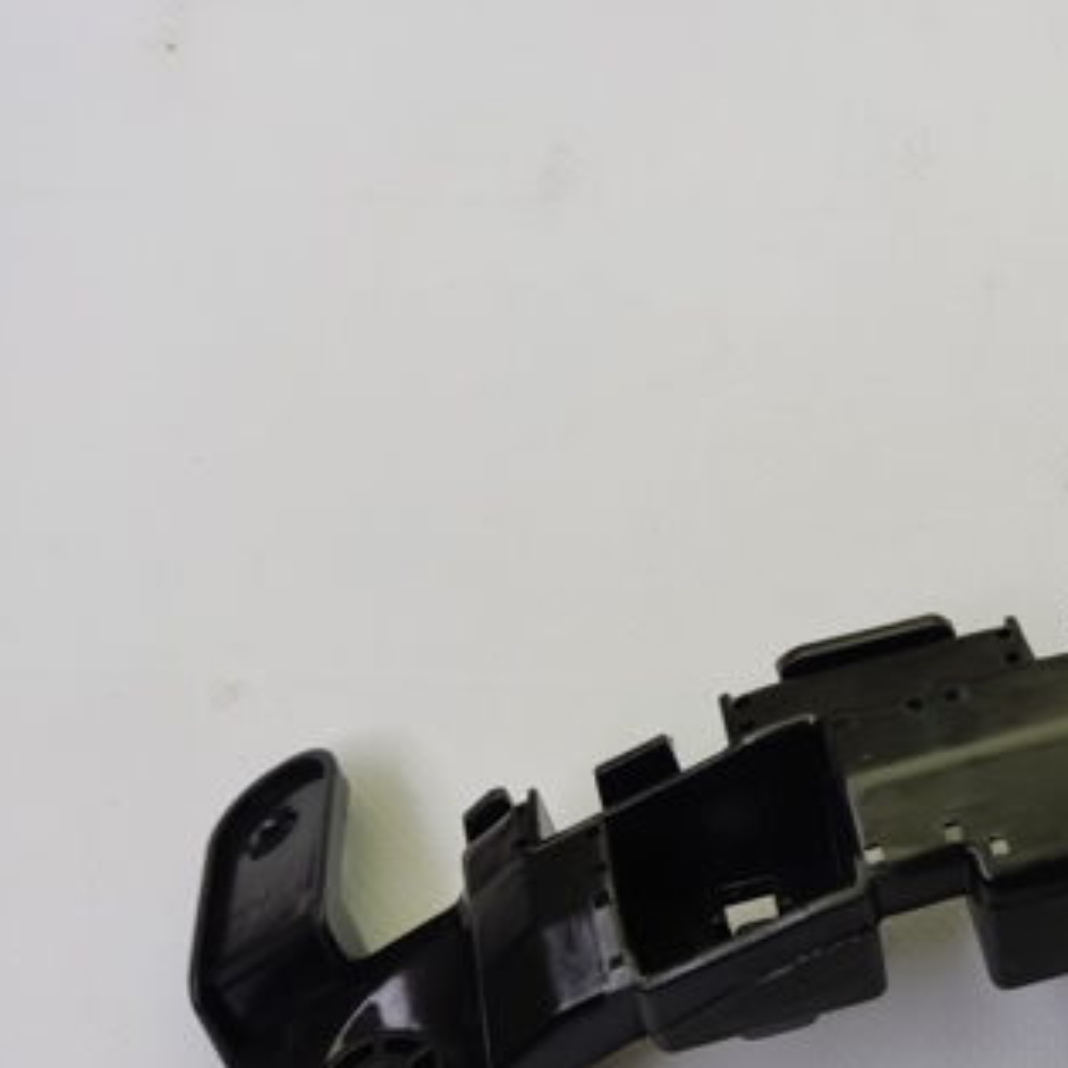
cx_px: 1054
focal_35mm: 45
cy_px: 806
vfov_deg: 36.6
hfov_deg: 34.4
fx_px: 1571
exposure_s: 1/206
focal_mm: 4.71
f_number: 1.79
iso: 50
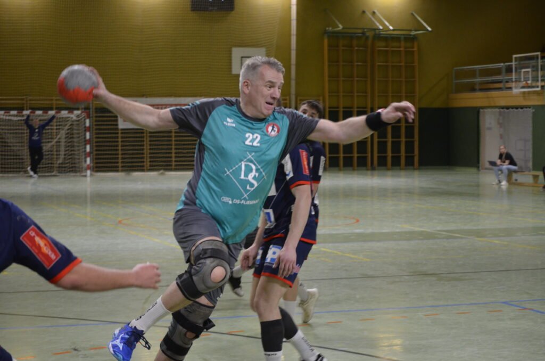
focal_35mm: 82
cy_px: 180
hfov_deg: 24.7
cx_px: 272
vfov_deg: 16.5
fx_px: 1246
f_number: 4
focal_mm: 55
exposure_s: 1/250
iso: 1600
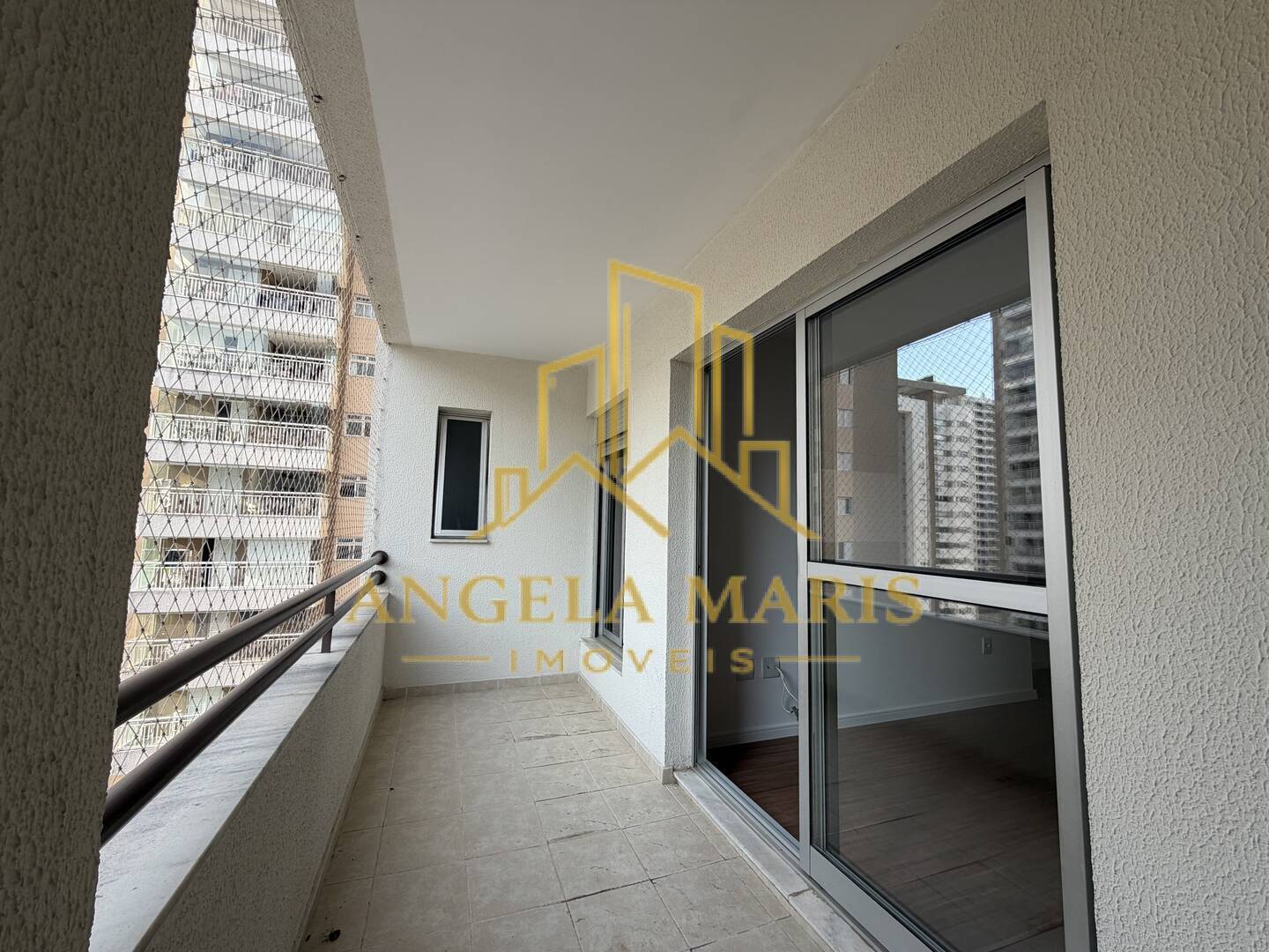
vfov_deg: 85.7
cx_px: 634
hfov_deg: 102.1
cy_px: 476
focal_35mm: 14
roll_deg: -1.1
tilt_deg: +5.5
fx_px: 513
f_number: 2.2
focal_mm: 2.22
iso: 50
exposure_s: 1/262
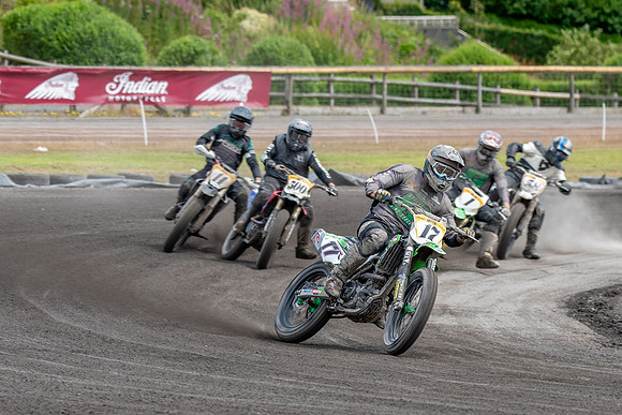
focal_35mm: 379
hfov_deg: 5.4
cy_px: 278
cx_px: 298
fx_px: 6547
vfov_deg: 3.6
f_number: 5.6
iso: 200
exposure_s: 1/400
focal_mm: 210
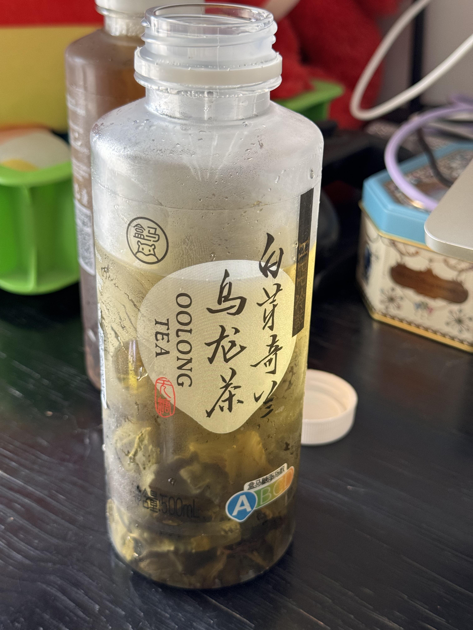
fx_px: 875
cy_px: 315
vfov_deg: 39.7
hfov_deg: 30.3
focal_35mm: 48
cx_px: 236
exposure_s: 1/64
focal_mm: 6.76
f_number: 1.78
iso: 100
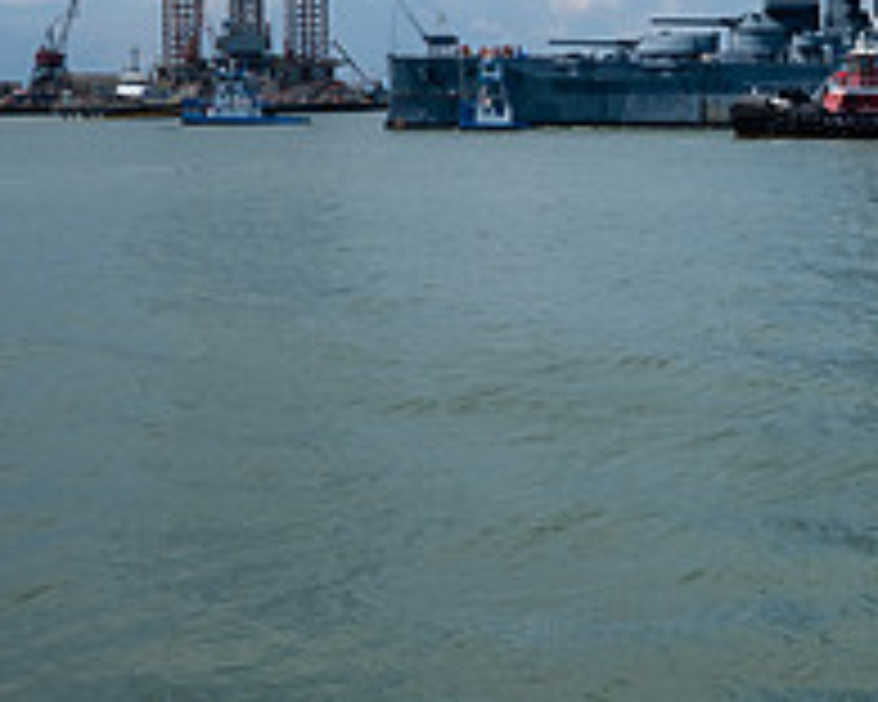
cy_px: 196
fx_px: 1741
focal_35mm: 67
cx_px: 1009
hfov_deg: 25.8
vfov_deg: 22.6
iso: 160
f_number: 9
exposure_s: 1/750
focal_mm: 16
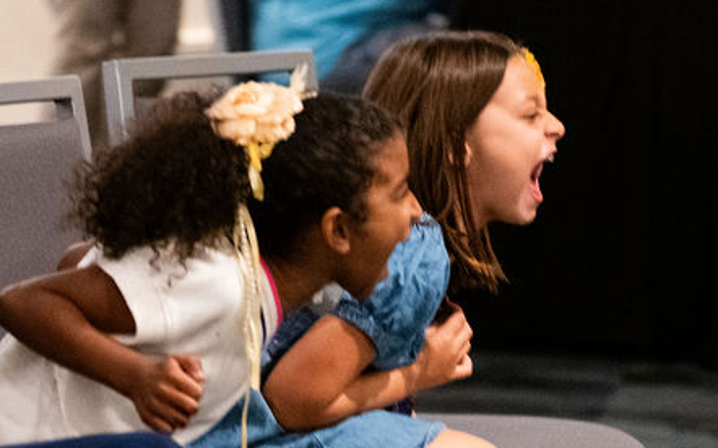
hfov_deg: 6.5
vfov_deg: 4.1
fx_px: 6299
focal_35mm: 322
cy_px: 310
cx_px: 247
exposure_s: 1/100
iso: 2500
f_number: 2.8
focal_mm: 98
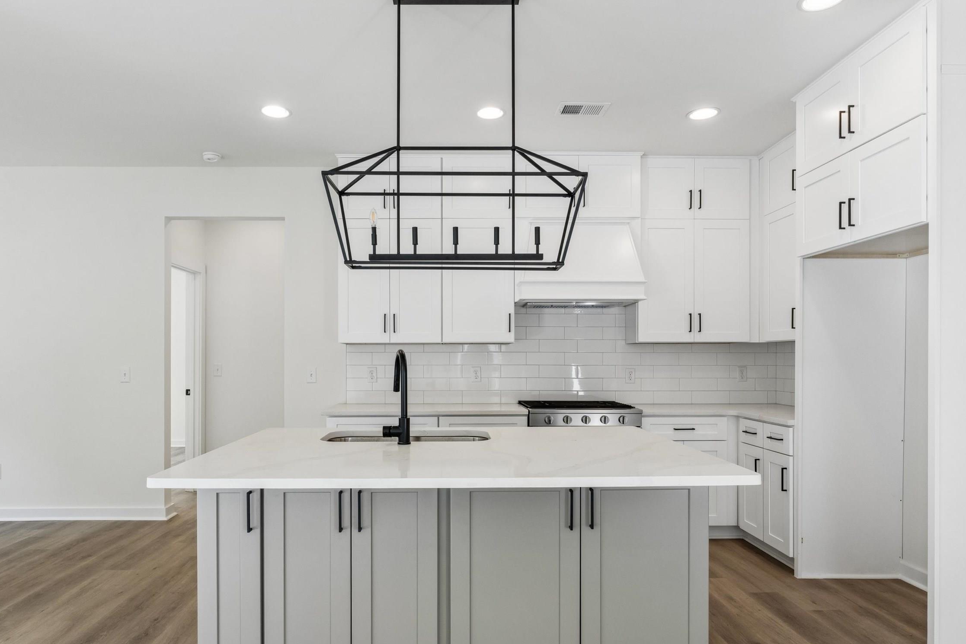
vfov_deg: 57.0
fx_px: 590
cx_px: 467
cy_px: 363
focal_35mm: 22
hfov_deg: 78.6
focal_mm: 16
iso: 400
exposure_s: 1/25
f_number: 13
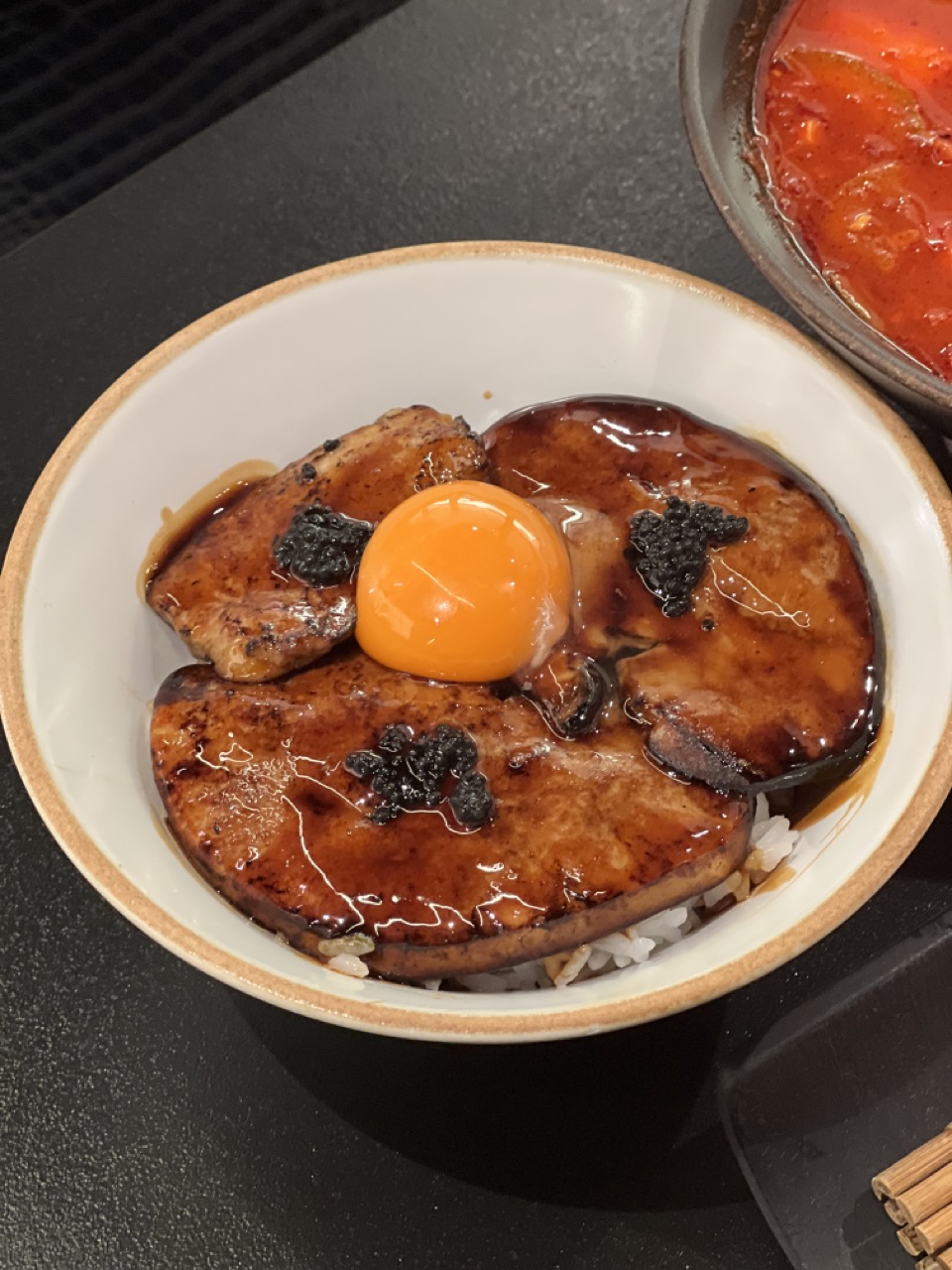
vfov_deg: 25.3
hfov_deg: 19.1
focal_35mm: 77
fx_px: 2824
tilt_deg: -52.8
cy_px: 635
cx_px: 476
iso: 400
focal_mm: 9
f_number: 2.8
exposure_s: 1/24
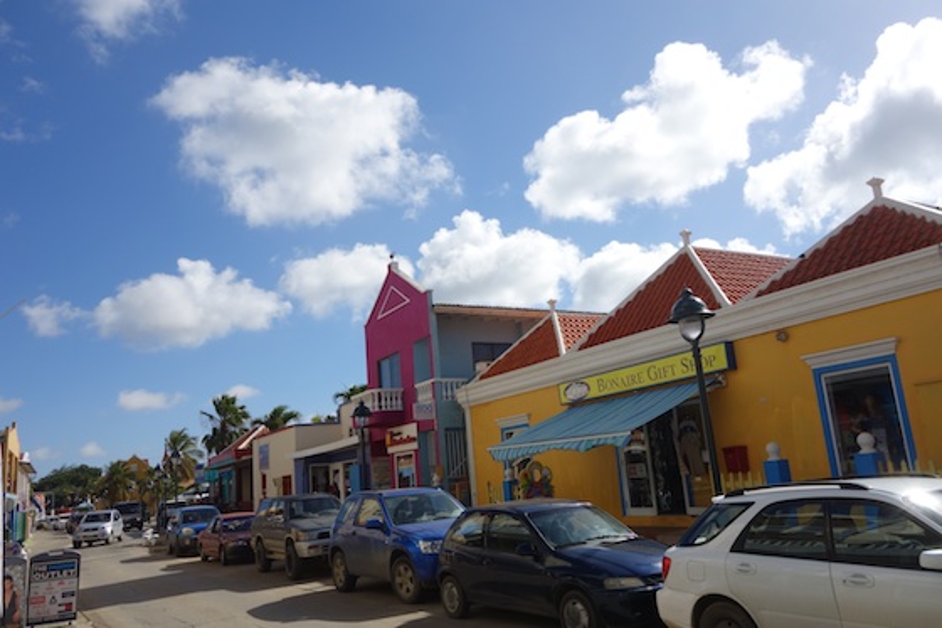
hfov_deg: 65.5
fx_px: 732
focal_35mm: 28
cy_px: 314
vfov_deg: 46.4
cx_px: 471
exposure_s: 1/800
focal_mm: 10.4
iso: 125
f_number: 5.6
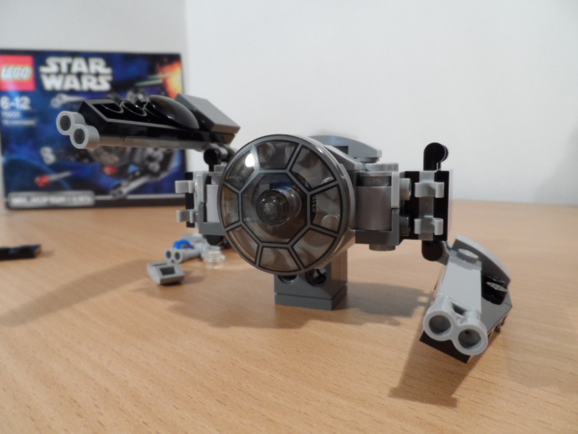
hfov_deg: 71.6
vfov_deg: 56.8
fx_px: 401
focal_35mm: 24
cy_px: 217
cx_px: 289
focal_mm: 4
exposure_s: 1/20
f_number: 3.2
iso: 200
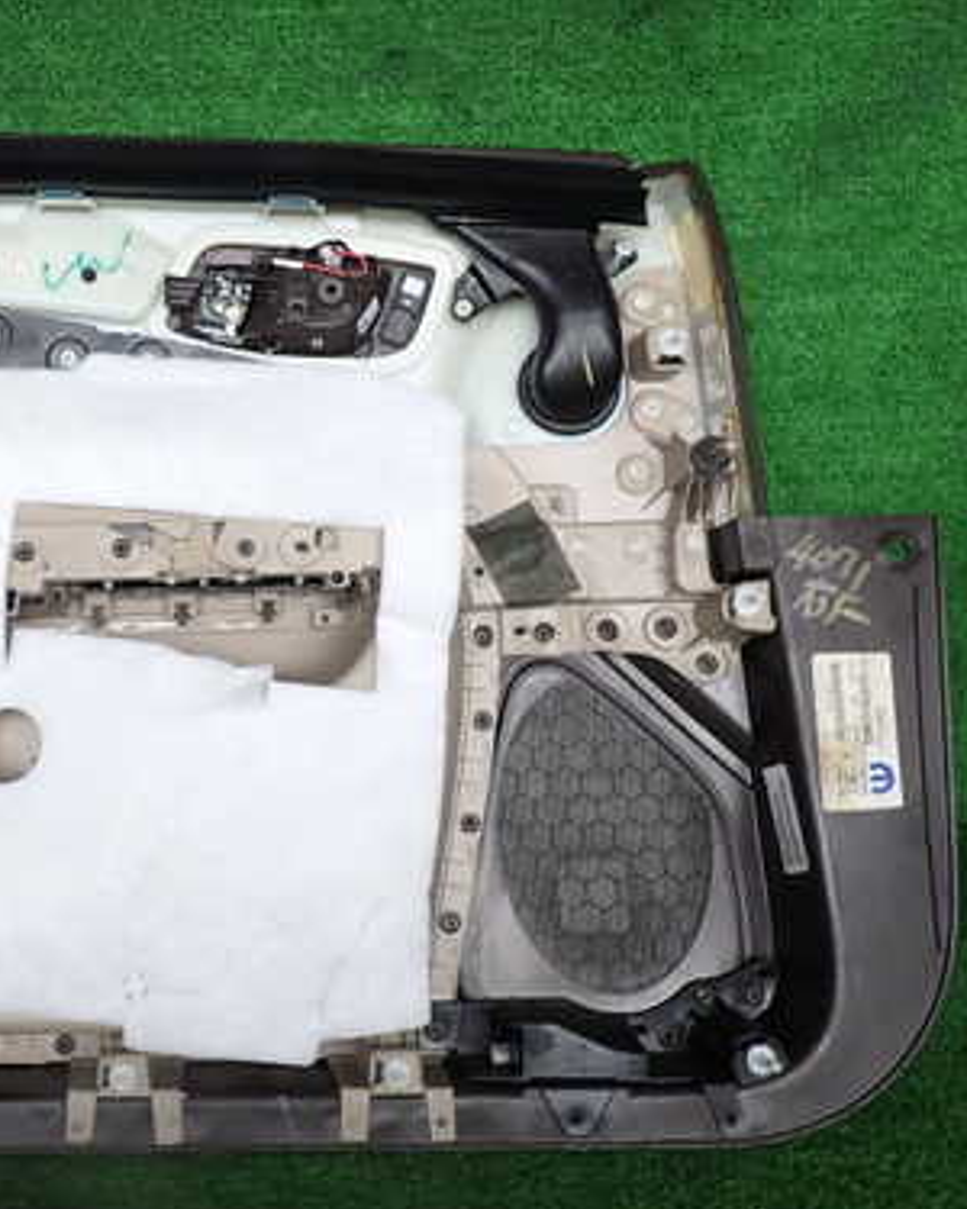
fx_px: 1395
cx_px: 187
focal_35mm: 39
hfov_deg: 36.8
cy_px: 616
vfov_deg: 46.8
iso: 100
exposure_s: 1/125
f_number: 2.8
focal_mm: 4.5
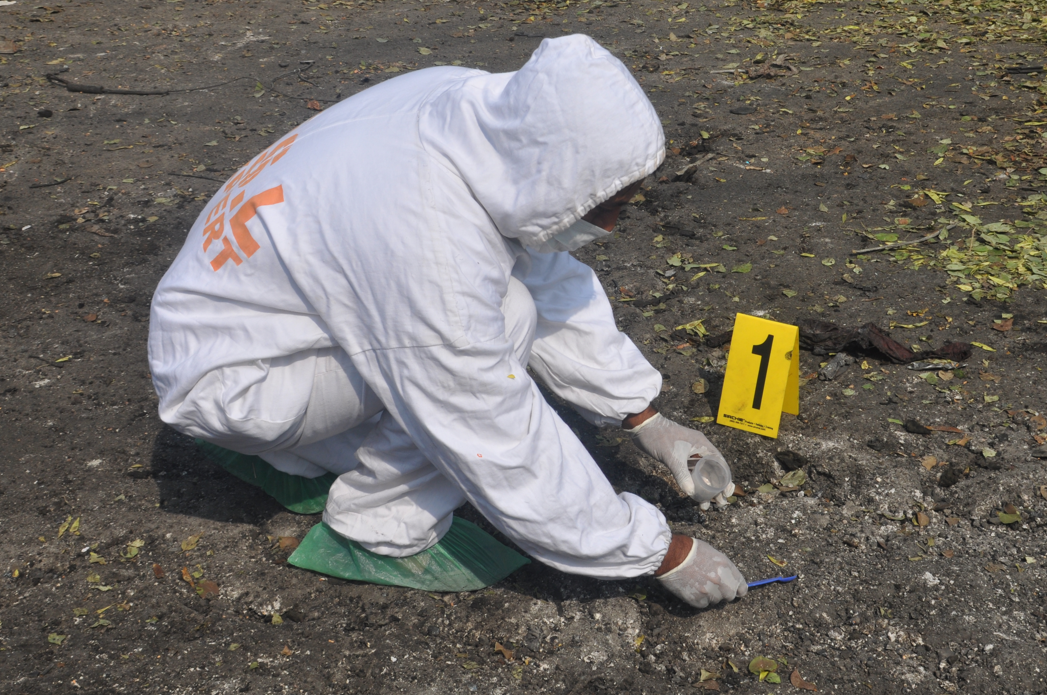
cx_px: 658
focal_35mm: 59
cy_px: 295
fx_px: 1703
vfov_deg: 23.1
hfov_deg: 34.0
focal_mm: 31
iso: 200
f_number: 10
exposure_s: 1/400
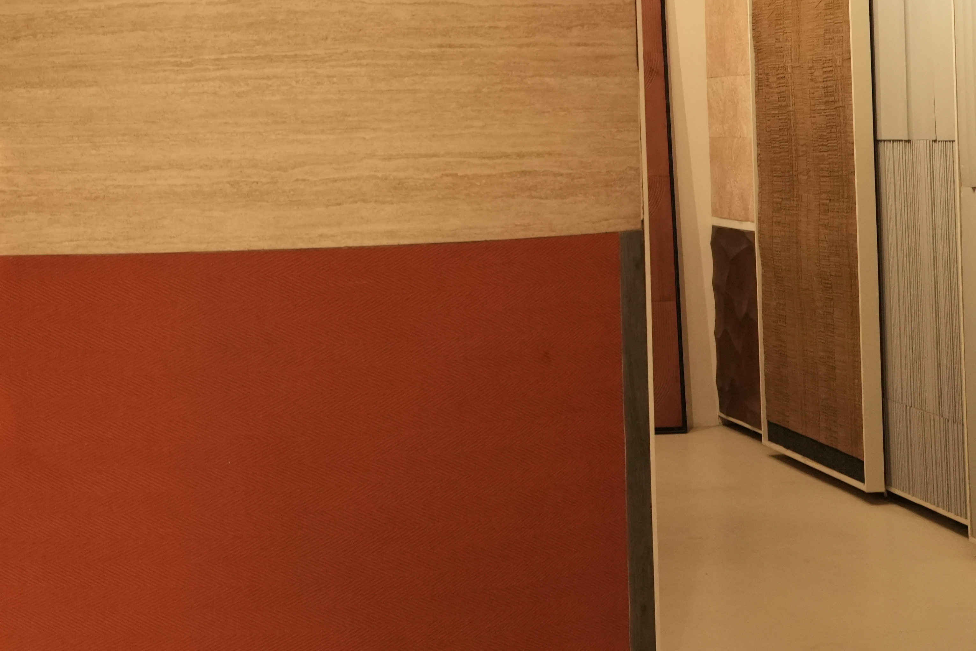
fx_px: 2169
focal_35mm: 80
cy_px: 113
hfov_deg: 24.7
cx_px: 115
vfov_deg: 16.9
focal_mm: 35
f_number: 7.1
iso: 2500
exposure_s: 1/160
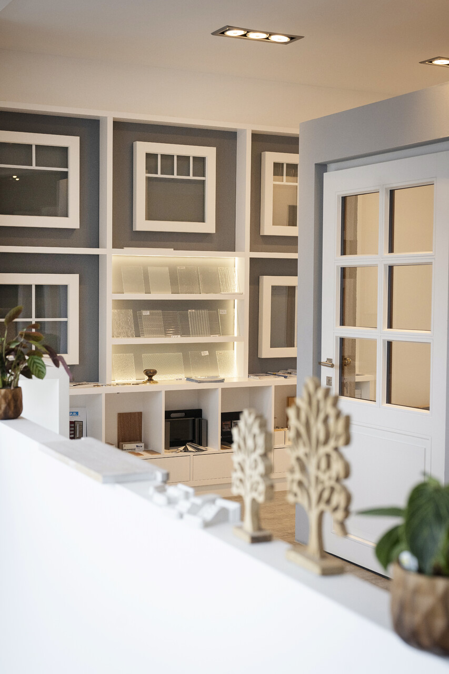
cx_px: 224
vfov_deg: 39.6
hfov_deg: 27.0
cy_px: 337
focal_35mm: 50
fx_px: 936
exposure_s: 1/800
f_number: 4
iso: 640
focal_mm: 50
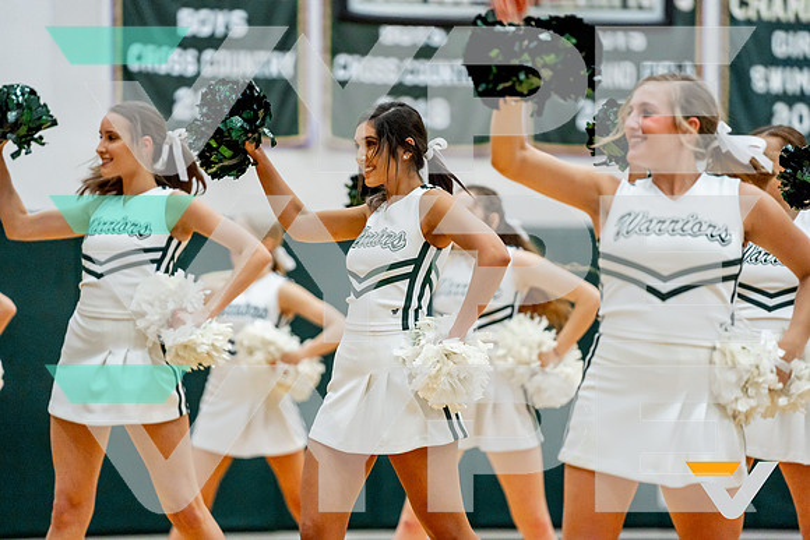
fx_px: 4501
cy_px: 270
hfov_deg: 10.3
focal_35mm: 200
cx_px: 405
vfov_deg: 6.9
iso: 2000
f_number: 2.8
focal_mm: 200
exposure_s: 1/1000
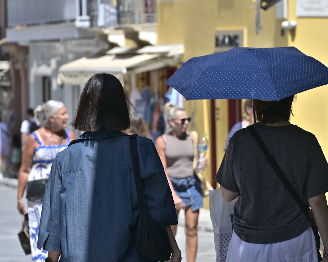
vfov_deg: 6.8
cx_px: 192
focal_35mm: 226
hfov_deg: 8.6
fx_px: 2193
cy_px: 131
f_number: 8
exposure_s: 1/320
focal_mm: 200
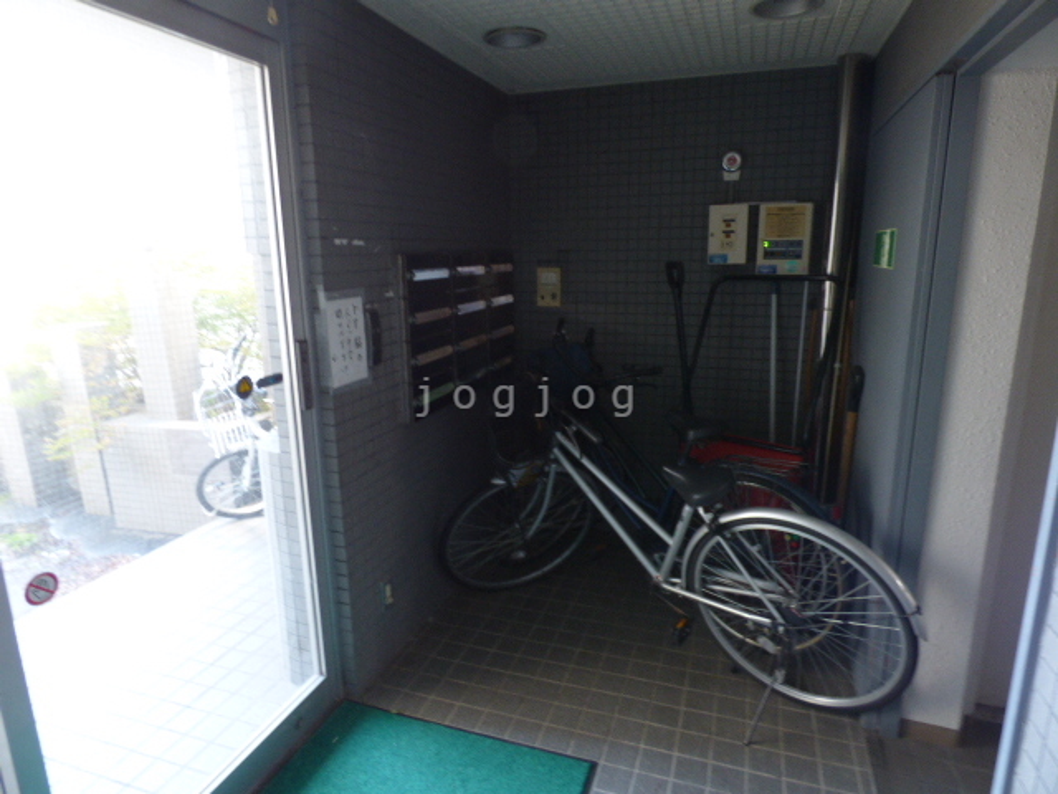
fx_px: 611
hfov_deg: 81.7
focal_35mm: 20
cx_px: 529
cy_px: 397
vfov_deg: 66.0
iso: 160
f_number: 2.8
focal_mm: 3.58
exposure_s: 1/8
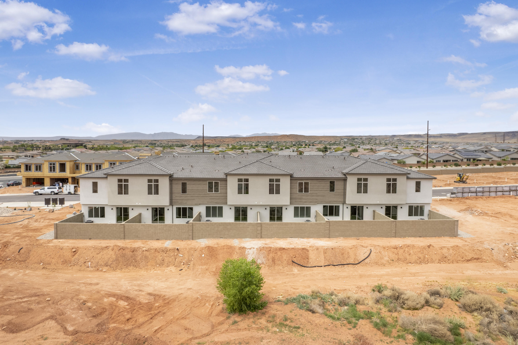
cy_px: 172
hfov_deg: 78.6
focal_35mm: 22
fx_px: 316
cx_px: 259
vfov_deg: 57.2
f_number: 2.8
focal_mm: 8.38
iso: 100
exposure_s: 1/730
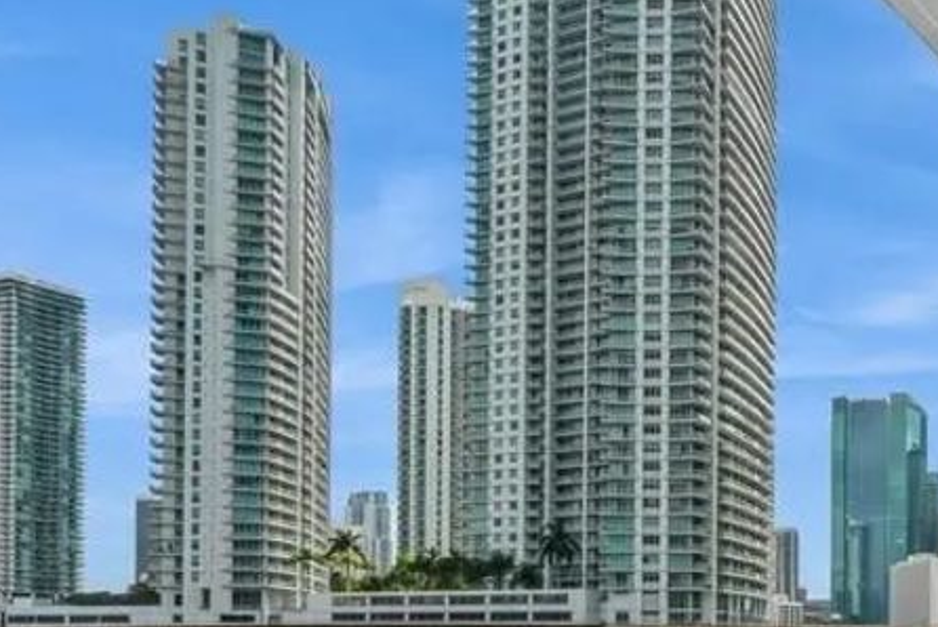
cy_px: 679
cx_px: 963
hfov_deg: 42.0
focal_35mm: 39
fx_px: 1017
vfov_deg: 30.8
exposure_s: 1/250
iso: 200
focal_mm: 17
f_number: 18
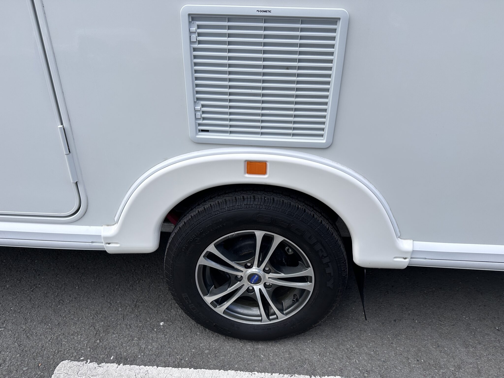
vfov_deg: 56.8
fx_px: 349
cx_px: 252
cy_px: 189
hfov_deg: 71.6
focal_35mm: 24
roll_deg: -1.5
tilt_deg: -28.3
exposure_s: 1/2410
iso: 80
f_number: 1.78
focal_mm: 6.86
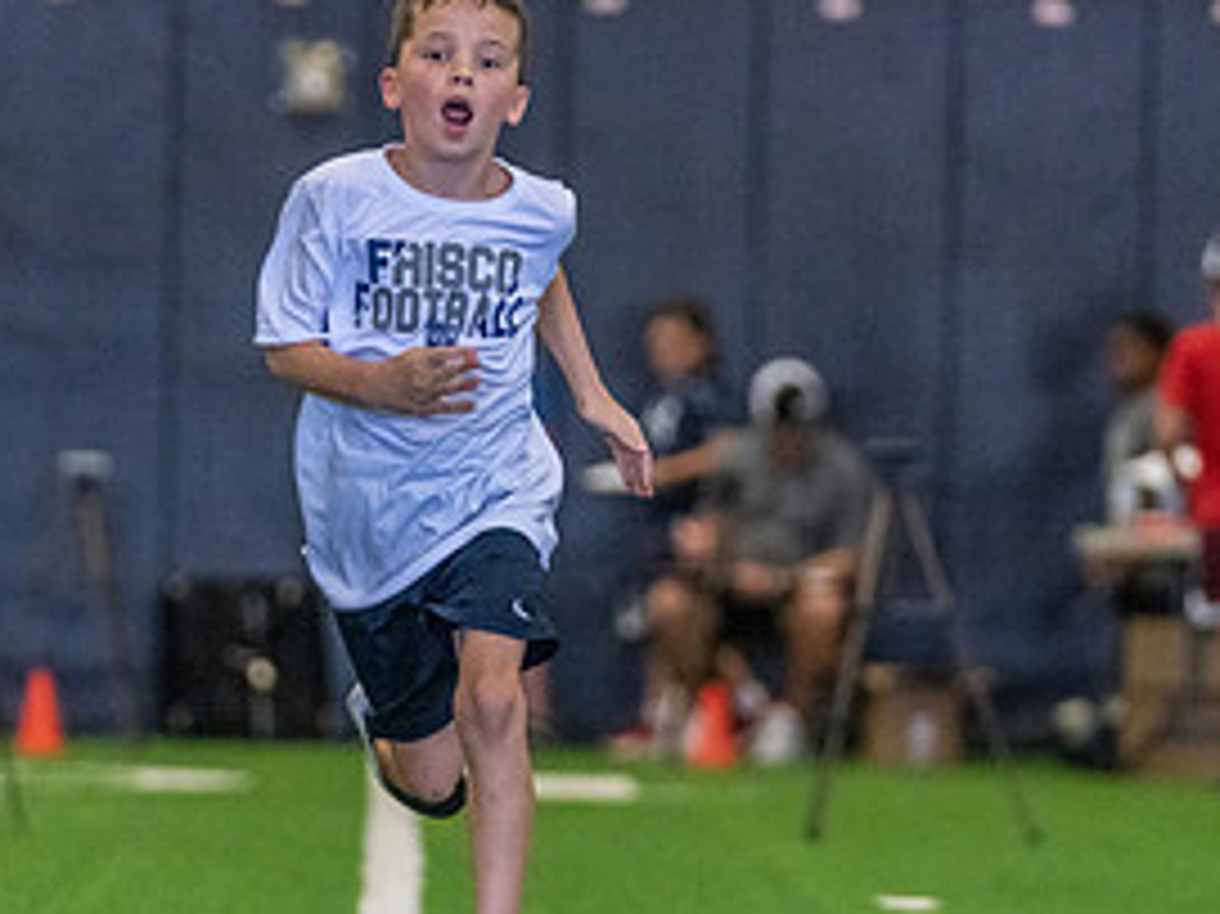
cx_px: 491
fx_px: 11520
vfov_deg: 4.5
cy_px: 421
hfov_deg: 6.1
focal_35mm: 327
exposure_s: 1/1000
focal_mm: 150
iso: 10000
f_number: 2.8
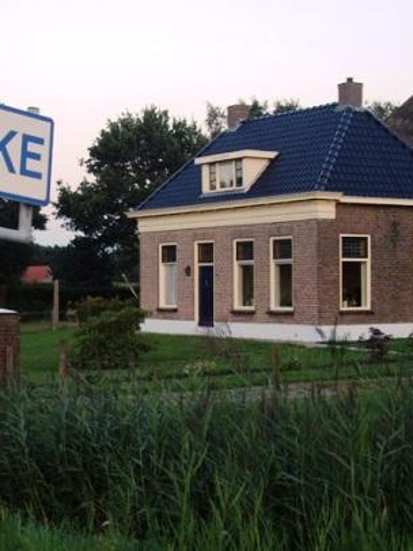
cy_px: 279
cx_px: 140
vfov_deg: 32.2
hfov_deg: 24.3
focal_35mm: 60
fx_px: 954
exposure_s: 1/50
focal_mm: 7.9
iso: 100
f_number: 2.8
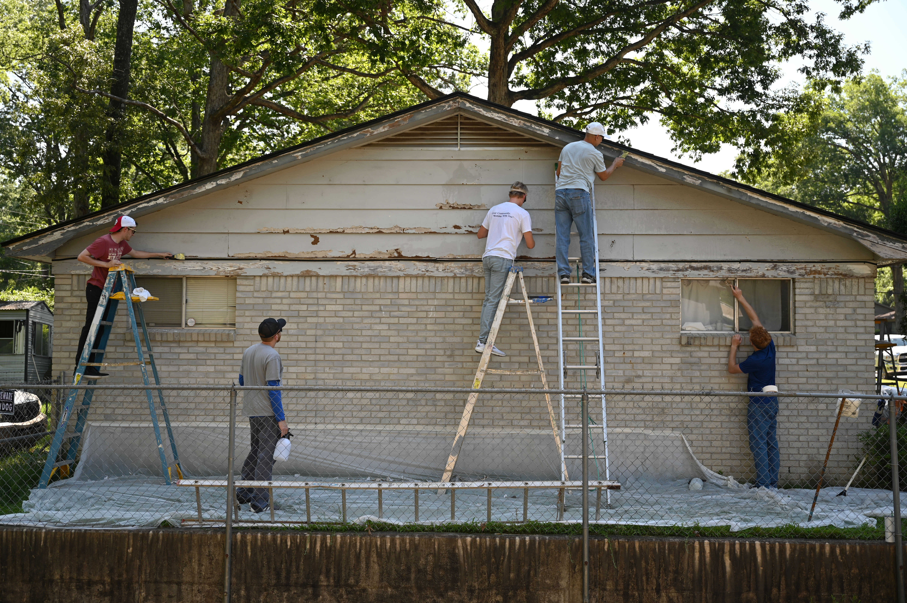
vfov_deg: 35.9
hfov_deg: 51.9
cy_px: 302
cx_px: 454
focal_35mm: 37
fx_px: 932
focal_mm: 37
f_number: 2.8
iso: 100
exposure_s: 1/500
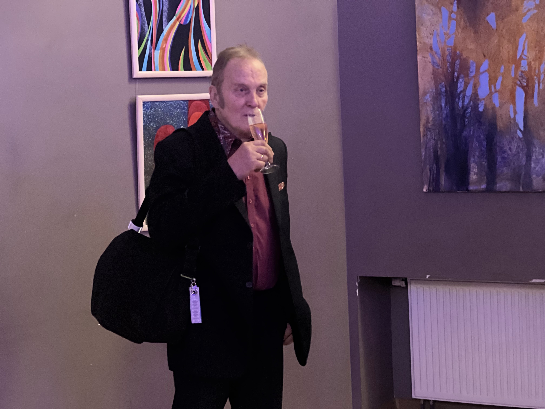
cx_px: 272
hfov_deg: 25.3
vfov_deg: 19.1
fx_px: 1212
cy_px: 204
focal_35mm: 77
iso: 1600
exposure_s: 1/14
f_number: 2.8
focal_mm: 9
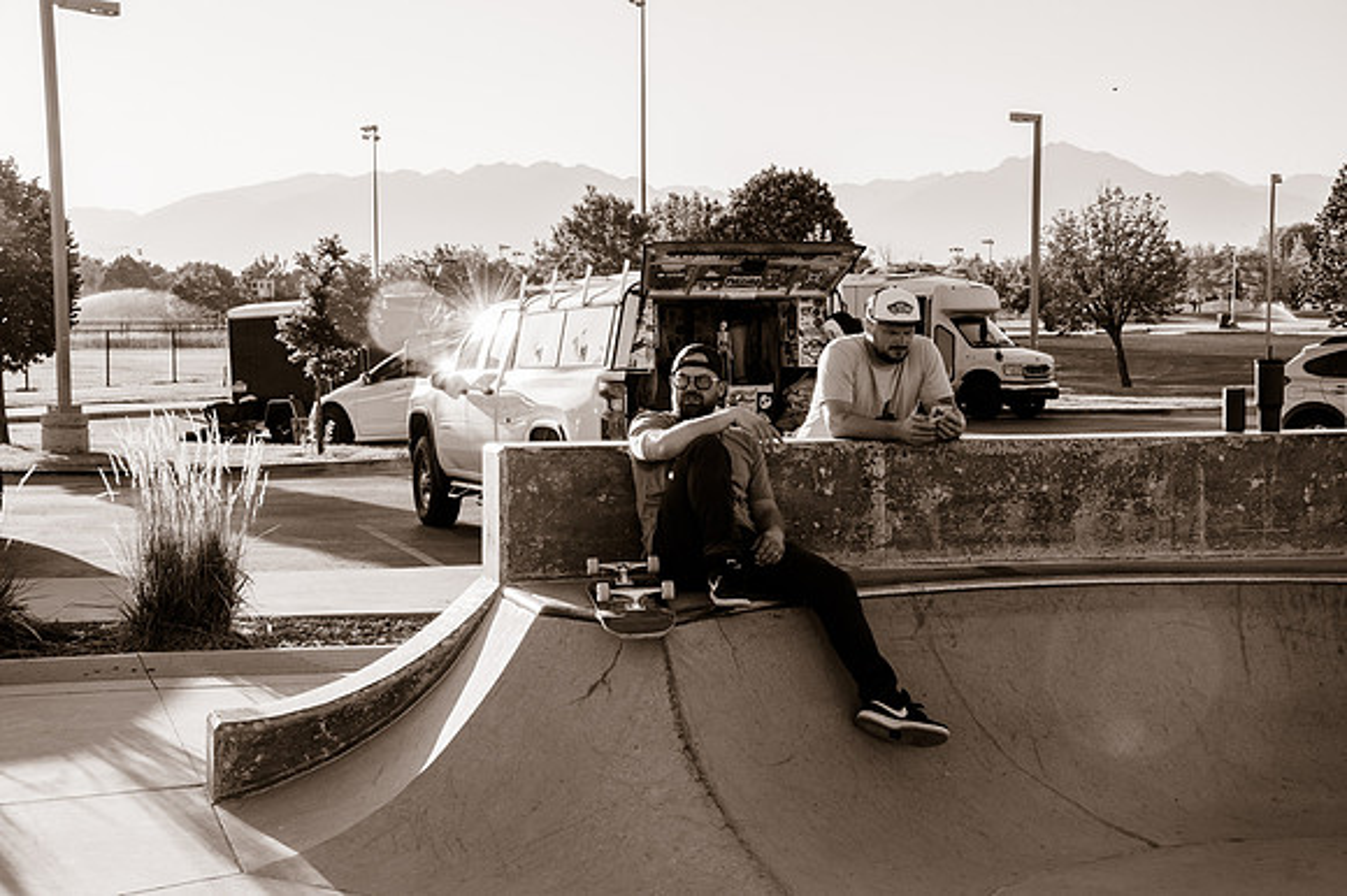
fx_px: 2318
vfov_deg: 21.9
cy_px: 448
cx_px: 674
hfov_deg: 32.4
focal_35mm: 62
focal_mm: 62
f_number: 13
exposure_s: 1/500
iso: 1000
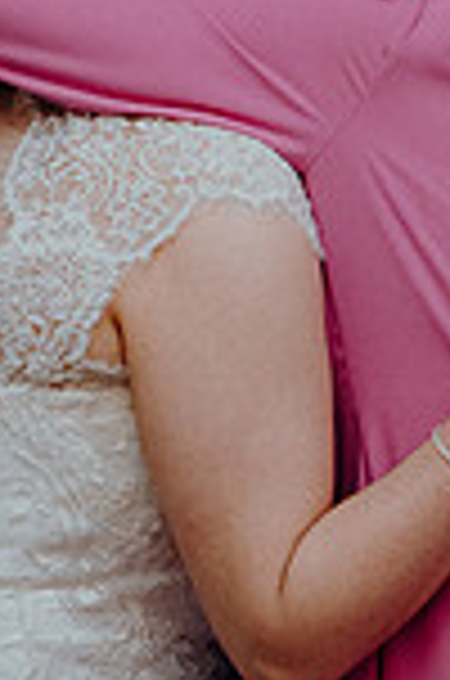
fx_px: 4502
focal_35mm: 239
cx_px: 130
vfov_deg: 8.6
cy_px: 412
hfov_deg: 5.7
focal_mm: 62
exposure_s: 1/160
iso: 2500
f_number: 3.5
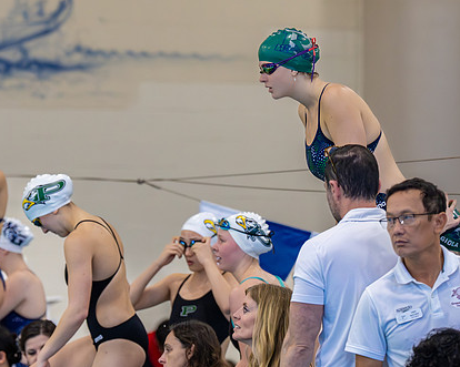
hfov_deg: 5.9
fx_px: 4464
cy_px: 66
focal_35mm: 328
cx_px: 253
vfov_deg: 4.7
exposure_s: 1/1000
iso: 2500
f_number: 2.8
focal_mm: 136
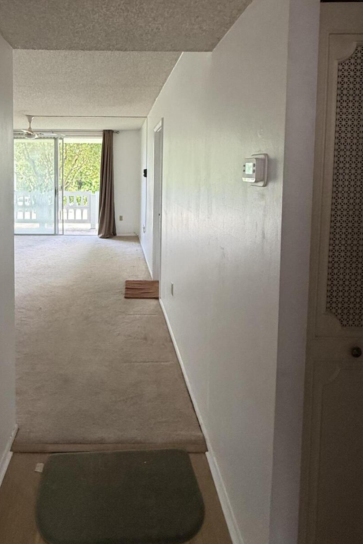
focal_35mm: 24
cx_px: 118
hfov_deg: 52.0
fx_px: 363
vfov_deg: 72.2
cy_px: 197
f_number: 2.2
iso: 125
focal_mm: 2.22
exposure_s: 1/99
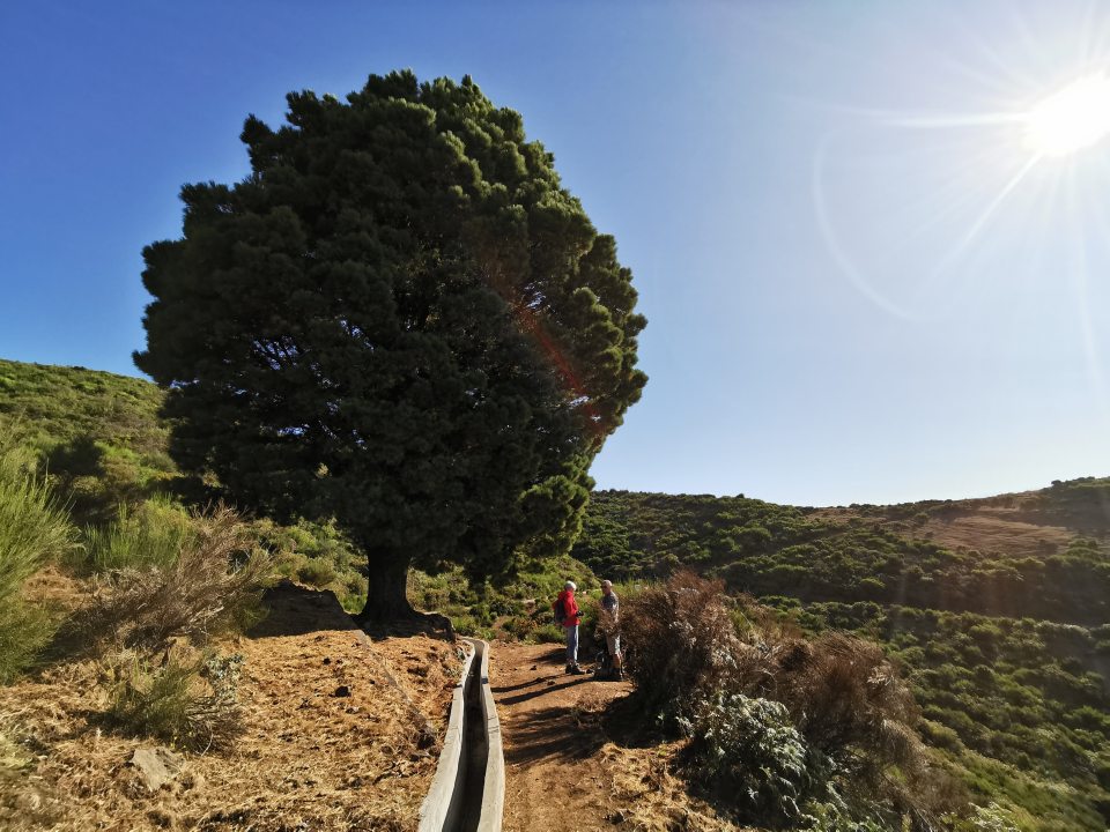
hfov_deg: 91.0
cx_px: 555
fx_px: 545
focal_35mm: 17
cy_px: 416
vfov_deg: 74.7
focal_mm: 2.26
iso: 50
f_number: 2.2
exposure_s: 1/1030
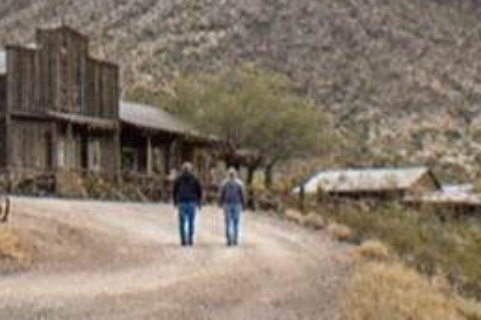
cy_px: 285
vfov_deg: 9.5
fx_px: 1908
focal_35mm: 143
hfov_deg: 14.3
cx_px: 175
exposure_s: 1/2000
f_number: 4.5
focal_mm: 37
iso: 200
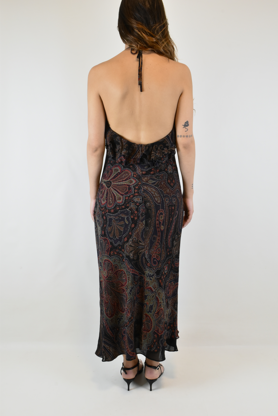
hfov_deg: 35.5
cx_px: 139
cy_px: 208
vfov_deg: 51.3
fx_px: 434
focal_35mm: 38
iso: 1600
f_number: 16
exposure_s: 1/20
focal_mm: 25
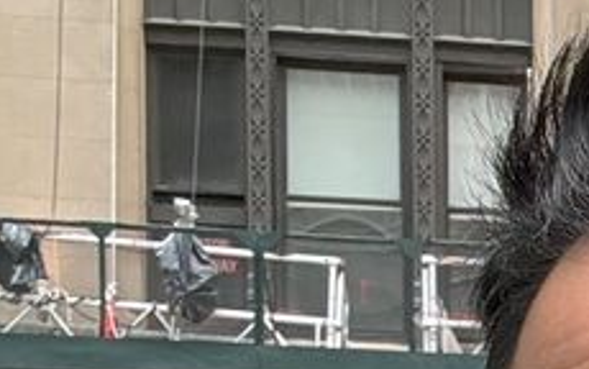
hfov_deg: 15.1
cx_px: 914
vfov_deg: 9.2
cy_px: 899
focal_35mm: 127
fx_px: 2040
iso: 50
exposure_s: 1/121
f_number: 1.9
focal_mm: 2.69
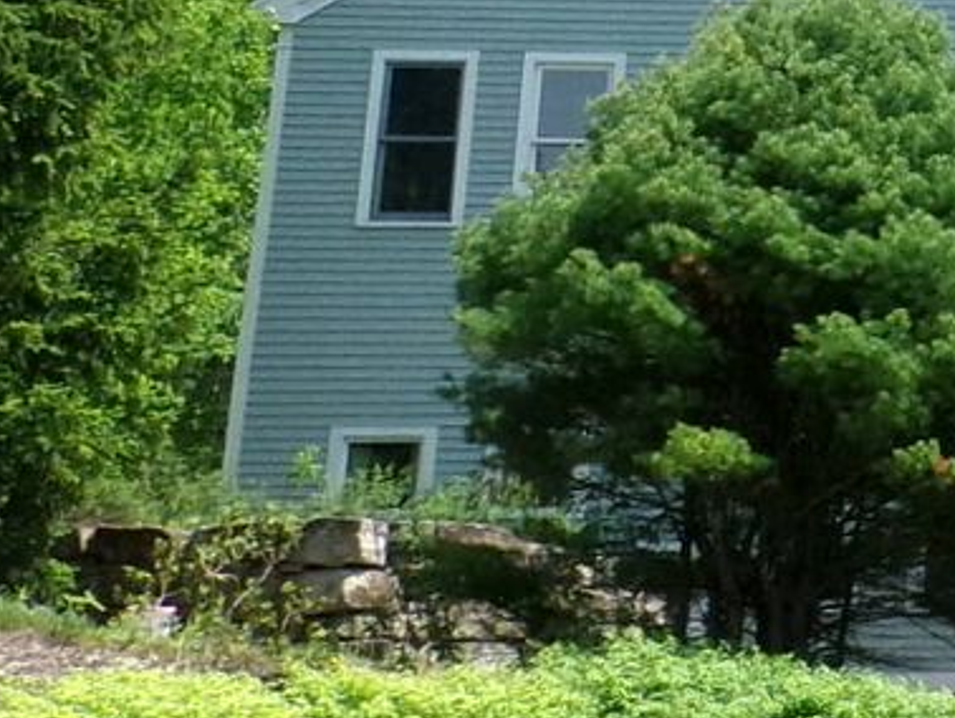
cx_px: 1779
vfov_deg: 13.2
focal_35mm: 110
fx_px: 3037
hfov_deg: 15.2
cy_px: -51
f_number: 7.52
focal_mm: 4.7
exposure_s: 1/340
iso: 200
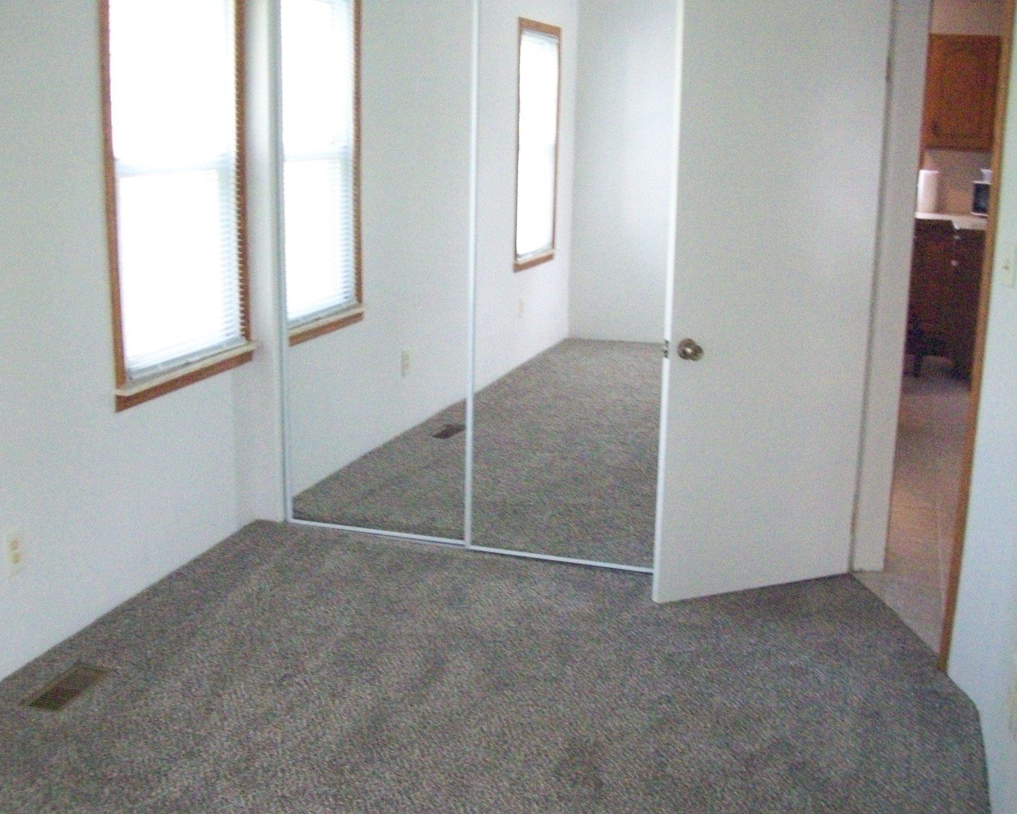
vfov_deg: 36.5
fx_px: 1234
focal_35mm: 41
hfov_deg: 44.8
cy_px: 413
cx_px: 499
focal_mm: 6
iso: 572
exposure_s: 1/128
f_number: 2.7
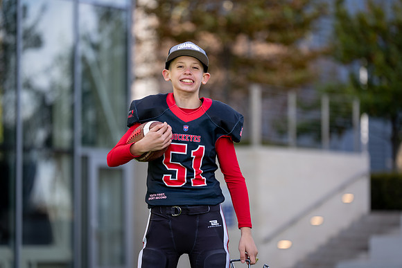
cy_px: 134
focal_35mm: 154
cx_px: 201
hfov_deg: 13.3
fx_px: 1720
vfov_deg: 8.9
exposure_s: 1/500
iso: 100
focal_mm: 154
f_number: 2.8
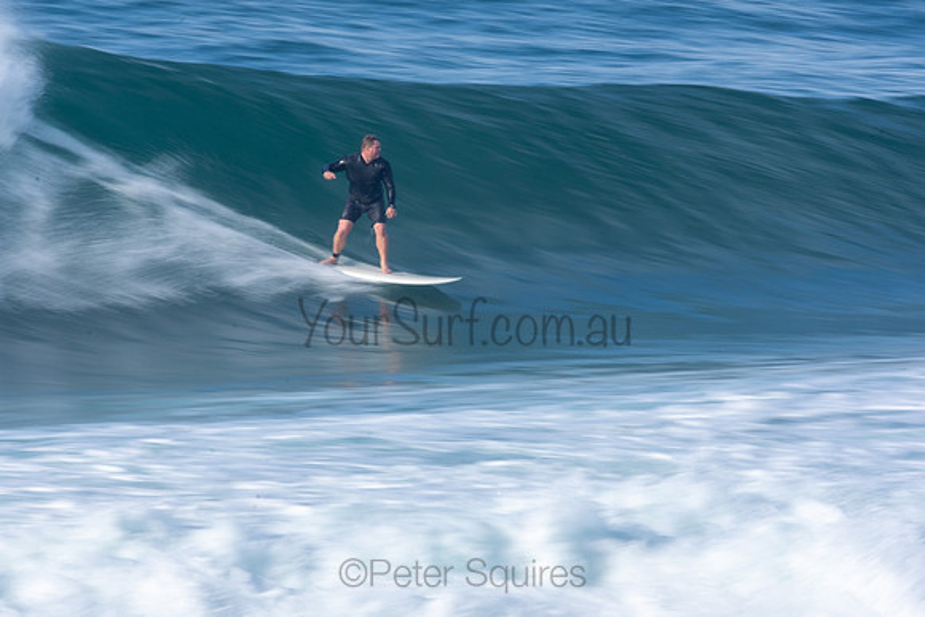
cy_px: 308
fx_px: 19274
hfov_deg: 2.7
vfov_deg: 1.8
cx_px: 462
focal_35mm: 750
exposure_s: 1/30
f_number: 22
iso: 100
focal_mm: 500
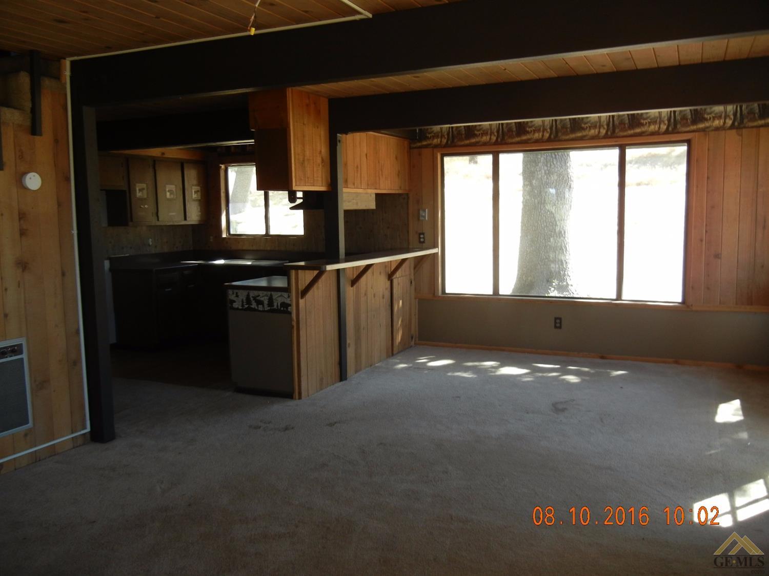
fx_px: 666
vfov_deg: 46.8
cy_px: 288
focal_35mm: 30
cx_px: 384
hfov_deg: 60.0
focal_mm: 5.4
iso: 160
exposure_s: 1/90.3
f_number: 3.5
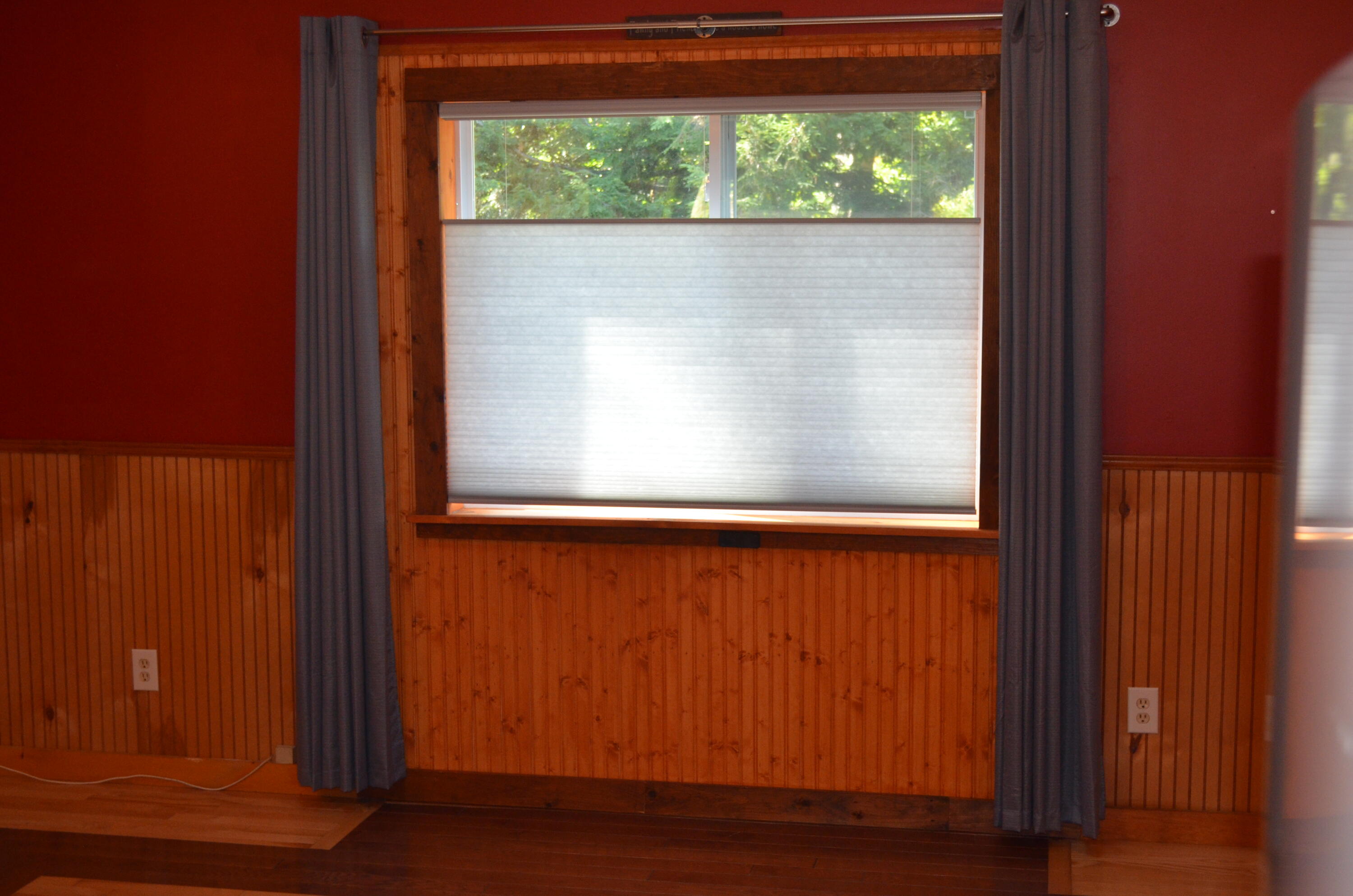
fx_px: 1800
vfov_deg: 28.0
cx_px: 676
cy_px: 448
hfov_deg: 41.2
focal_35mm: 48
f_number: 4.8
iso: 900
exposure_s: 1/60
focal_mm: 32
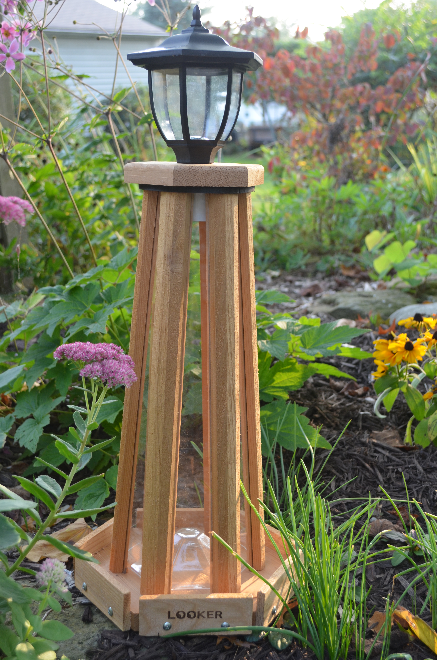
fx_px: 896
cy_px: 328
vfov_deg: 40.4
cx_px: 215
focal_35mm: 49
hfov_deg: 27.4
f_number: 5.6
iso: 400
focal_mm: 32
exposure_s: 1/125
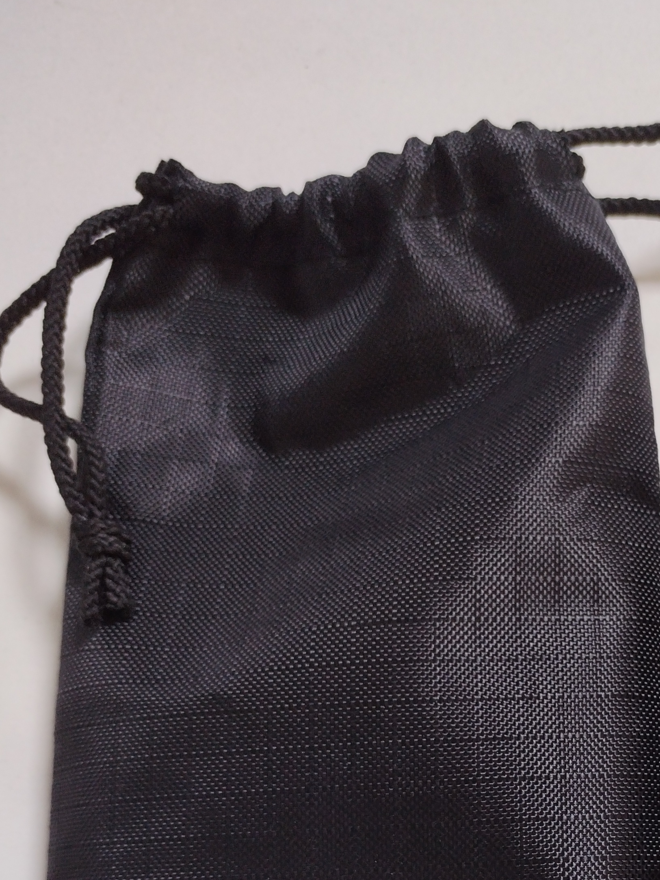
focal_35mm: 48
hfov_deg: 29.5
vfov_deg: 37.8
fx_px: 1220
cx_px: 543
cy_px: 742
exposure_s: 1/33.3
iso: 408
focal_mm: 4.75
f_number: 1.8
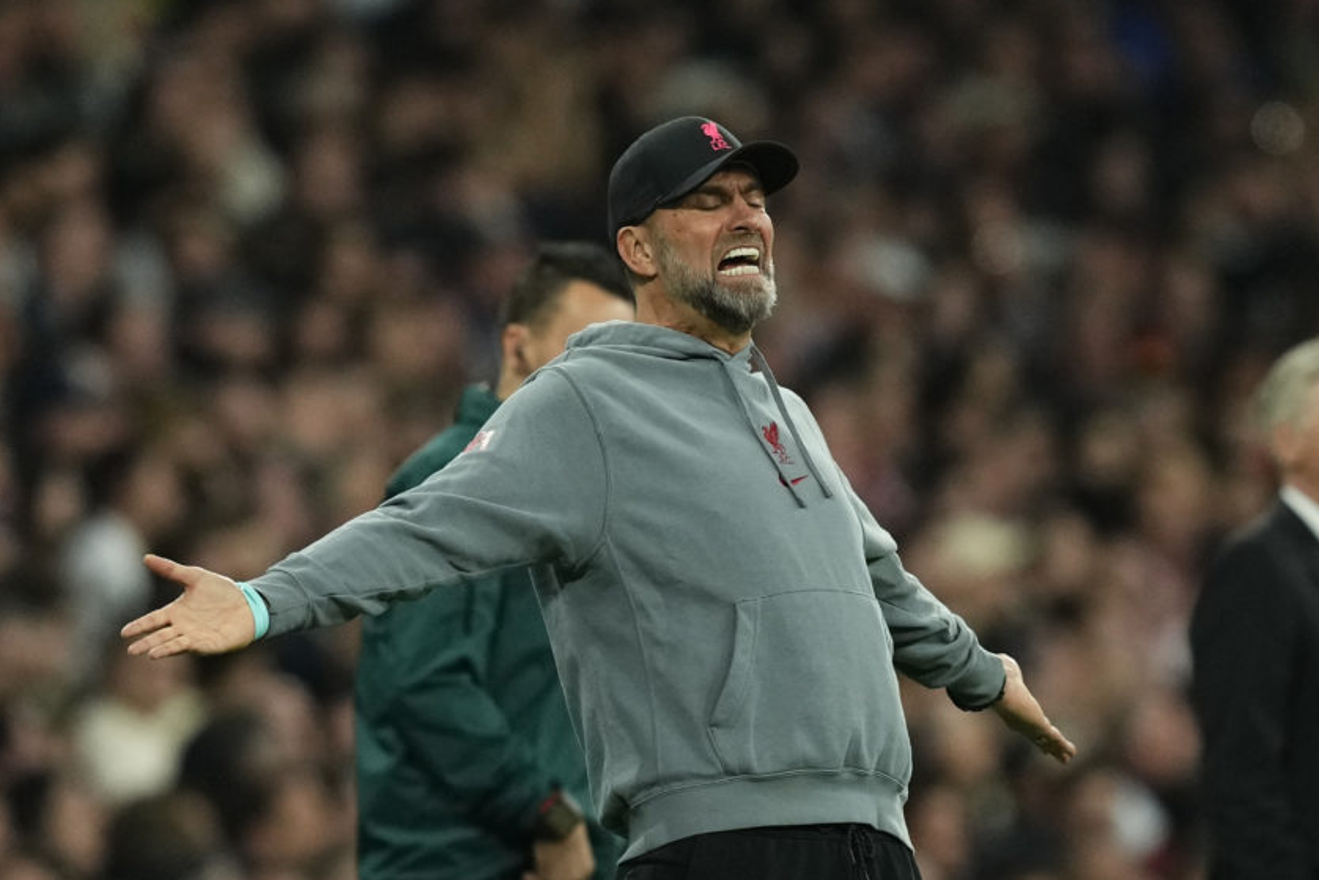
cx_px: 782
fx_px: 17918
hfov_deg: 4.2
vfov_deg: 2.8
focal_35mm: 489
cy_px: 503
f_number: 3.2
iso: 2500
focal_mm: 400
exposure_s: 1/2000
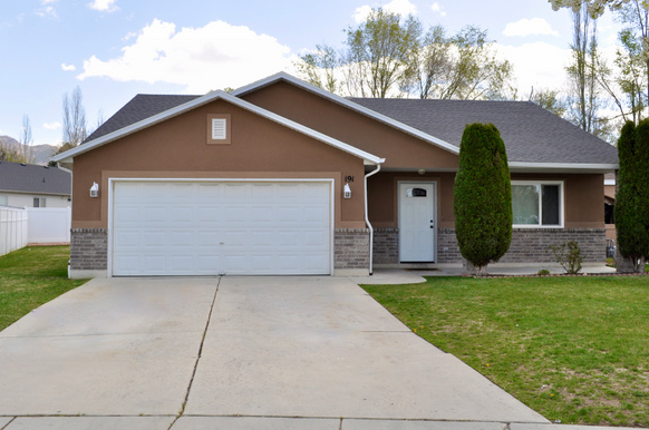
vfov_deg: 39.8
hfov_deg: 57.3
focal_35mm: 33
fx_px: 594
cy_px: 199
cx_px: 333
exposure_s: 1/200
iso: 200
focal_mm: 20
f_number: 11
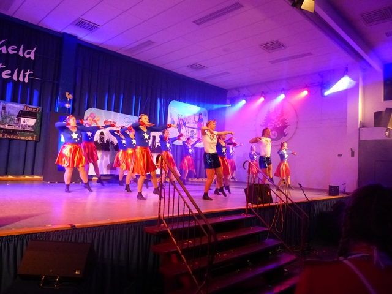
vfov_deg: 54.9
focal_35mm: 25
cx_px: 196
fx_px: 283
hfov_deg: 69.4
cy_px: 147
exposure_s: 1/40
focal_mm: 4.5
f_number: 2.8
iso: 800
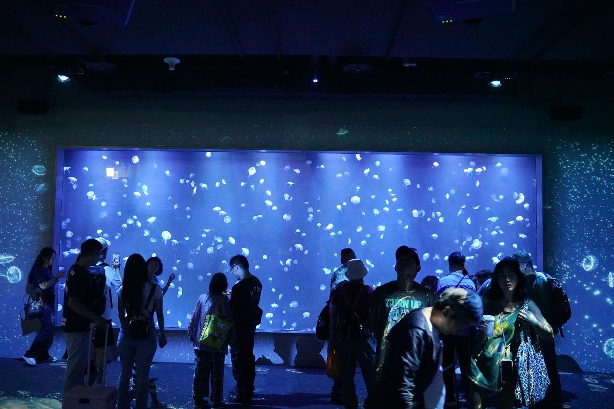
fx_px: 563
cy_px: 204
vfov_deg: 40.0
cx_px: 307
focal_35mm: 33
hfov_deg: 57.2
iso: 12800
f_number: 2.8
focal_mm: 33
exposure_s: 1/50
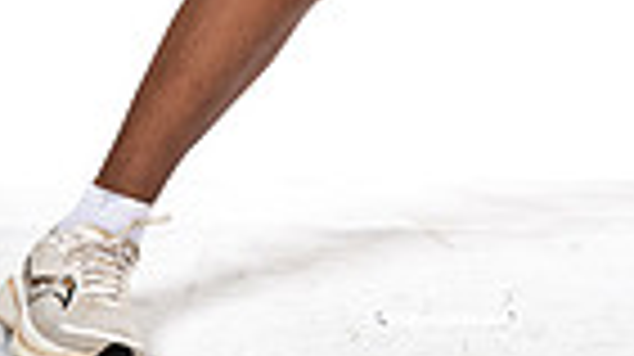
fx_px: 3477
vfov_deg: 5.6
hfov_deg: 10.4
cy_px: -509
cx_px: 553
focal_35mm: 207
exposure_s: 1/320
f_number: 7.1
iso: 400
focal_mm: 62
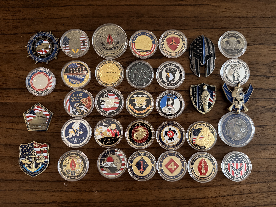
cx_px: 138
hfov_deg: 71.6
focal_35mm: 24
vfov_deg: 56.8
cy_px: 104
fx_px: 191
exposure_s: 1/30
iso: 1000
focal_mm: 6.76
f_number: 1.78
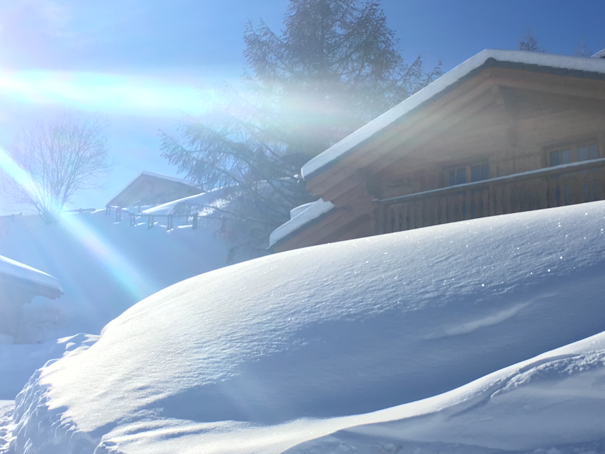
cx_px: 311
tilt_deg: +19.2
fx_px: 1031
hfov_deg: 32.7
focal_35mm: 59
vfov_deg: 24.8
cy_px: 220
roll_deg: +0.7
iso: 25
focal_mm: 4.15
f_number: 2.2
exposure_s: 1/2079
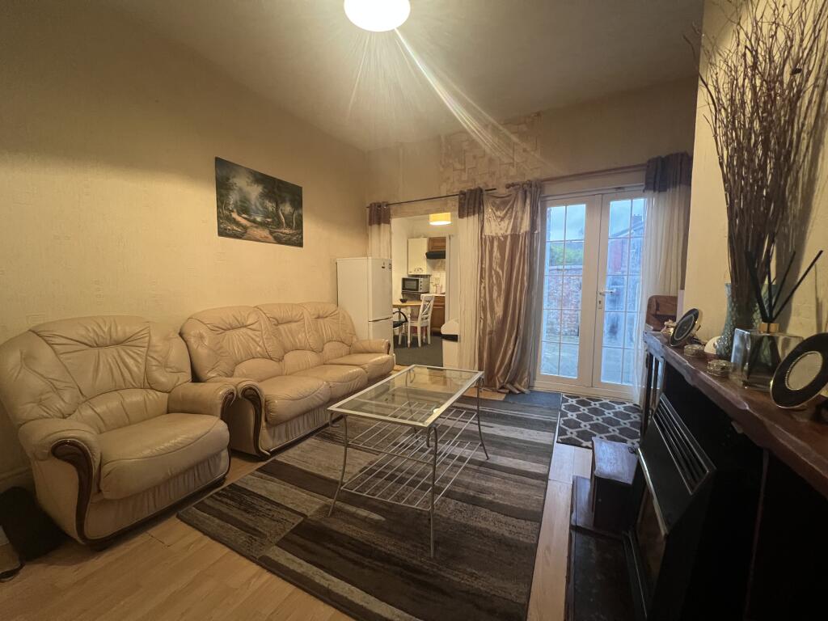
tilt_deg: -5.9
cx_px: 414
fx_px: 311
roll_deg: -0.1
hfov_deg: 106.2
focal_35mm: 13
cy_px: 310
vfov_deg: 89.9
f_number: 1.8
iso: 640
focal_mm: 1.57
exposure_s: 1/50
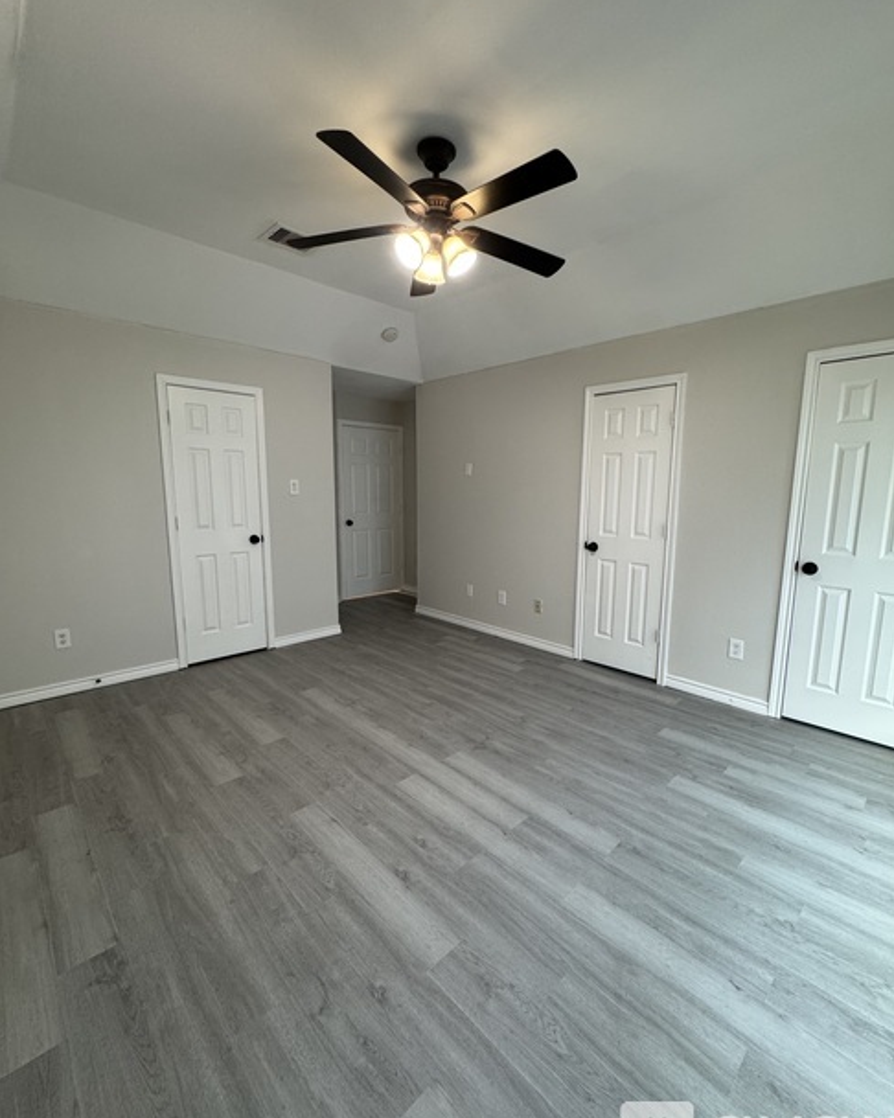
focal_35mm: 15
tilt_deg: -9.3
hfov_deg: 84.0
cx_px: 458
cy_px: 562
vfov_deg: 96.8
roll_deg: +0.4
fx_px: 496
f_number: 2.2
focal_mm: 2.22
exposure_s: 1/60
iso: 200
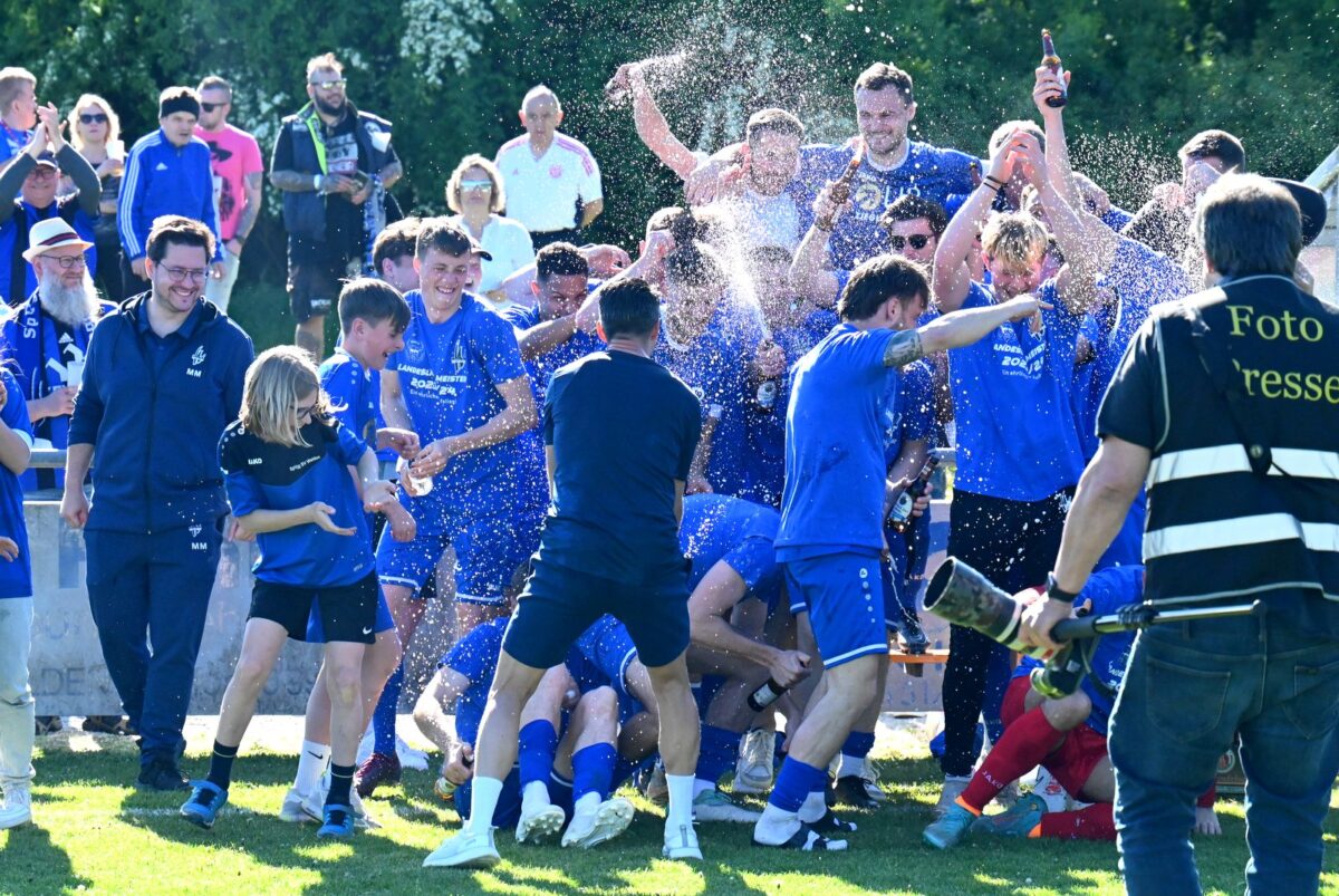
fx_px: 5213
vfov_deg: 9.8
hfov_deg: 14.6
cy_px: 448
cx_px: 670
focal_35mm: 140
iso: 6400
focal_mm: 140
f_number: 7.1
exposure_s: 1/4000
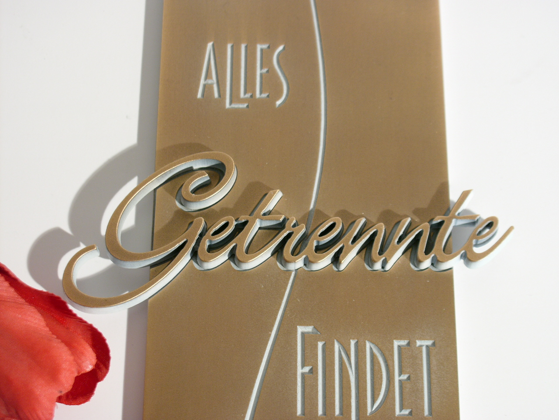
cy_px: 210
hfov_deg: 21.8
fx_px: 1453
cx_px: 280
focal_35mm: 90
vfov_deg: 16.4
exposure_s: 1/100
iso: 100
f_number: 3.2
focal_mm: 22.5
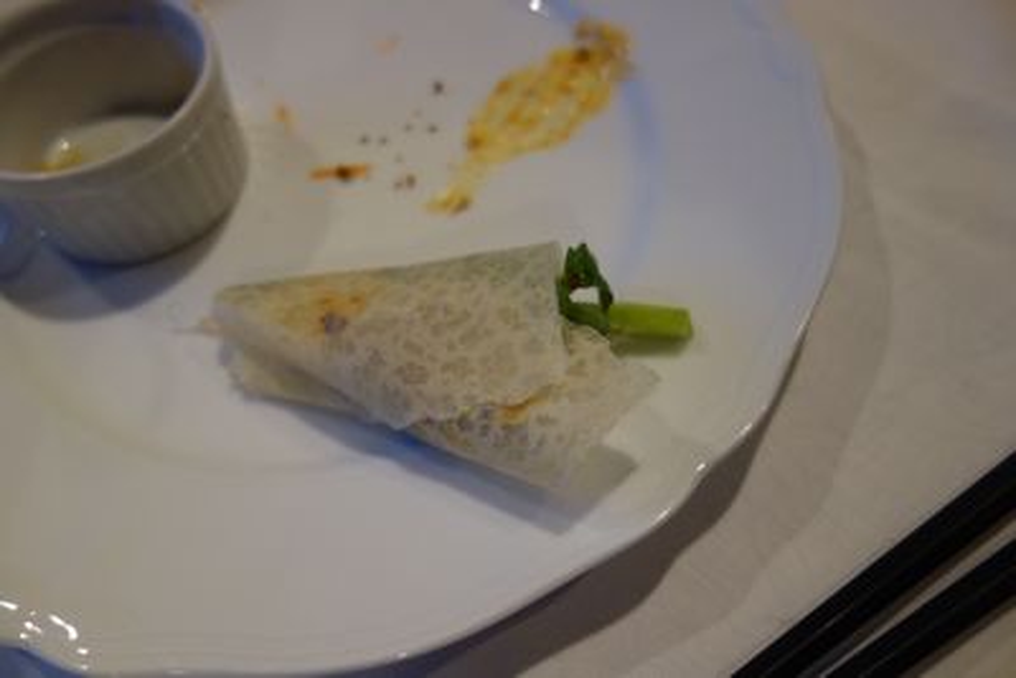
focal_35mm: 28
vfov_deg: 46.4
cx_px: 508
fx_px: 790
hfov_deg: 65.5
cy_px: 339
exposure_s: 1/30
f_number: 1.8
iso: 200
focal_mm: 10.4
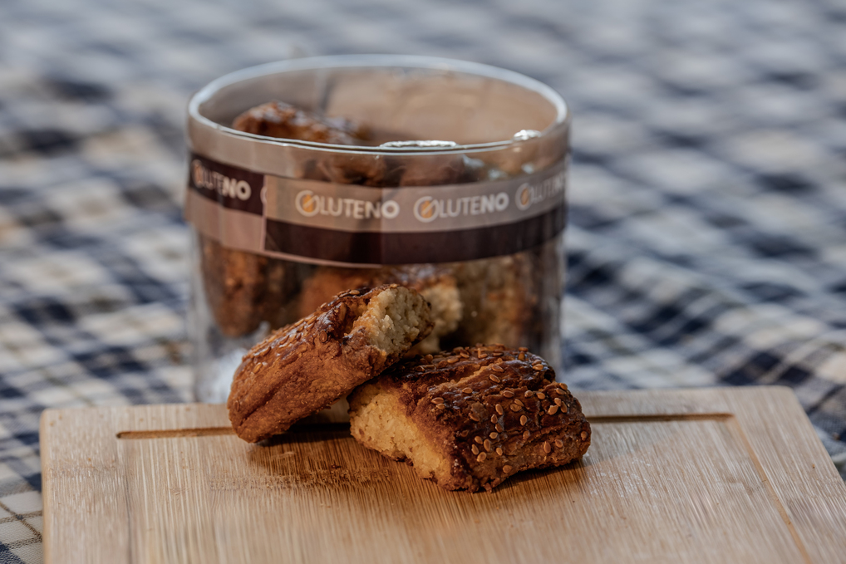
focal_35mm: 169
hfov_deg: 12.2
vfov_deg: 8.1
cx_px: 423
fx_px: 3972
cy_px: 308
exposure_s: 1/50
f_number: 4
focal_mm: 102.2
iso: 64
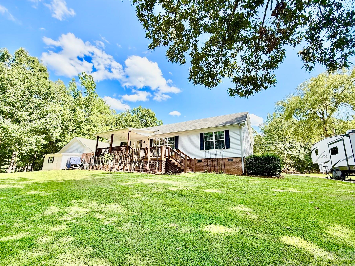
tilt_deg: +15.1
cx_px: 176
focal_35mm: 16
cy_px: 134
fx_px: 164
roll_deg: -1.2
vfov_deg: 78.1
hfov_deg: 94.5
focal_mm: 2.22
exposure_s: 1/427
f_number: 2.2
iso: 50
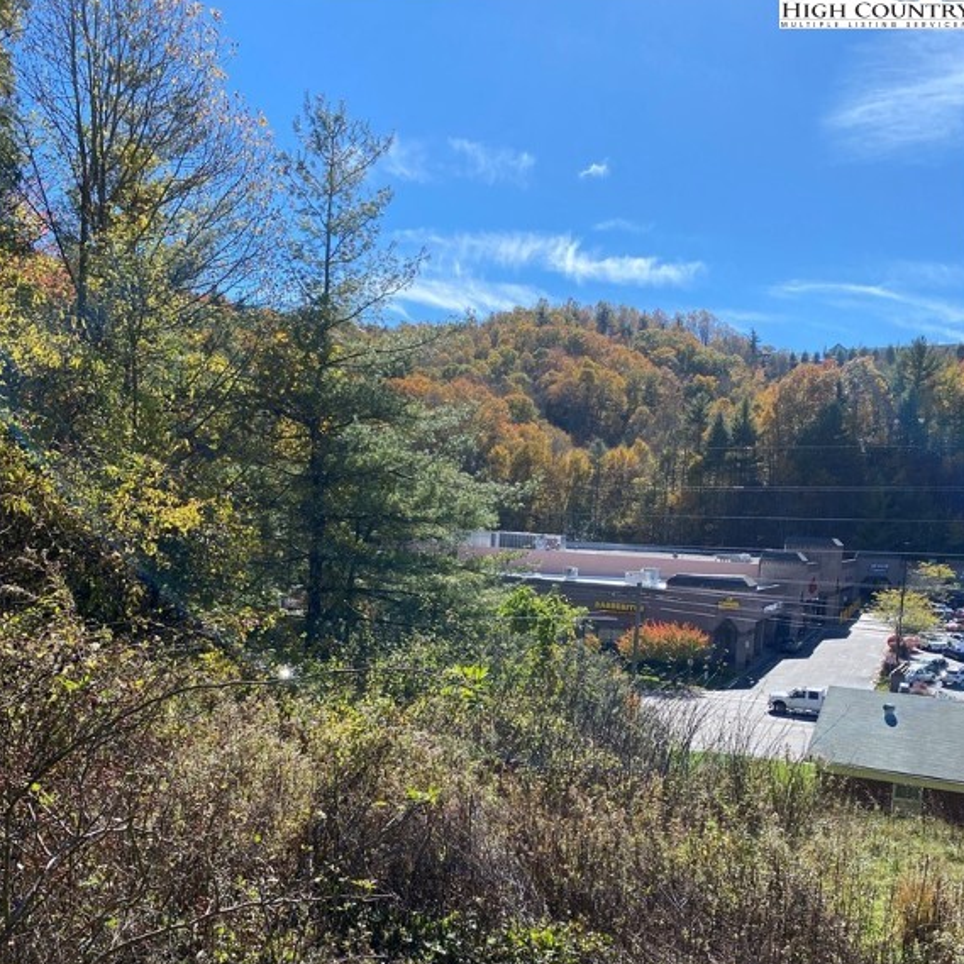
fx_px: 977
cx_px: 486
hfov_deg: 52.5
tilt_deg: -4.8
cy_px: 630
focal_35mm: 31
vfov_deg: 51.7
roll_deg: -2.8
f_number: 1.8
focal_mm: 4.25
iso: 32
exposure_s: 1/1898
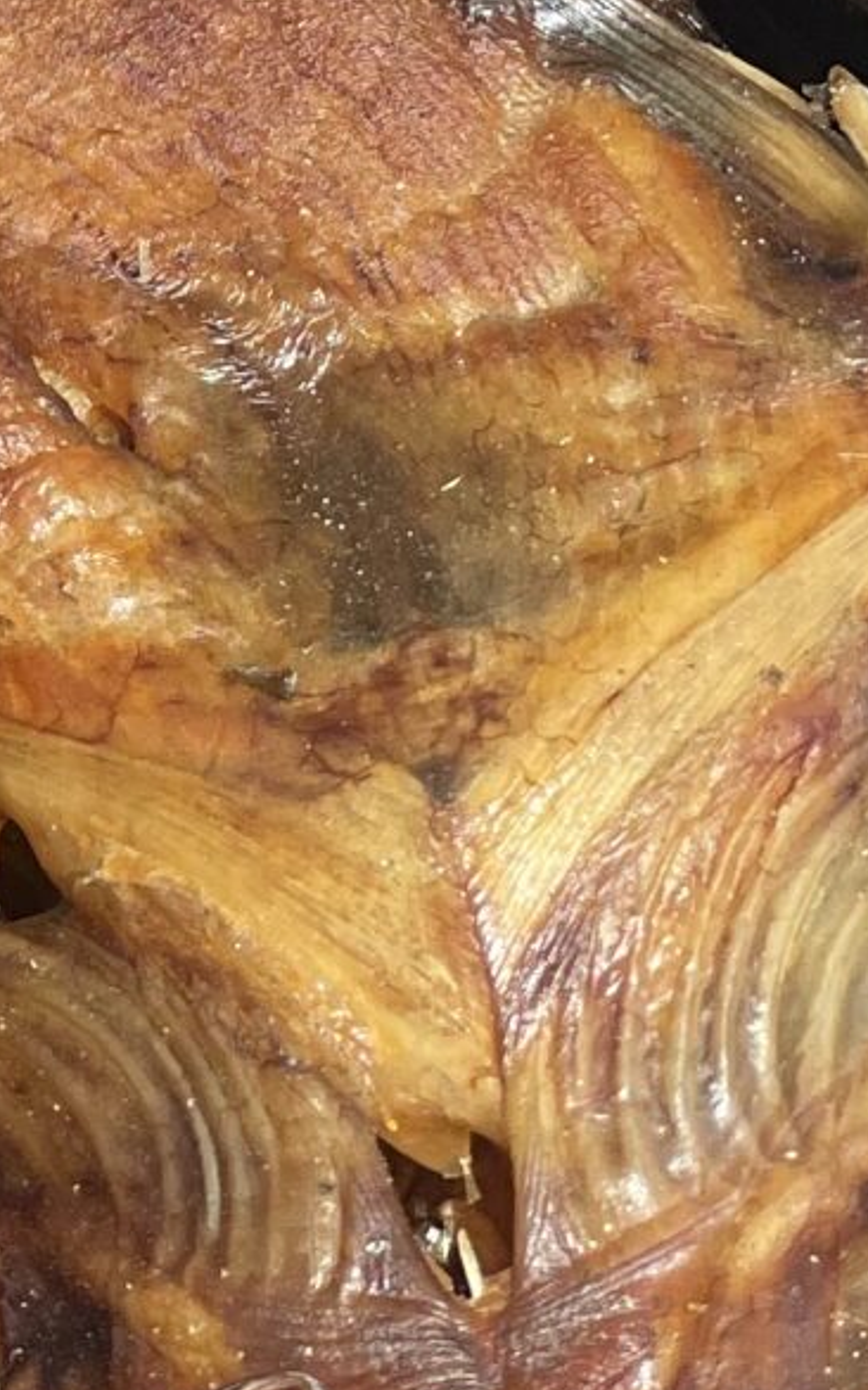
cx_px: -1162
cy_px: -667
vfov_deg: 8.5
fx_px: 9126
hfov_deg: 5.3
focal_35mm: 241
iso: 32
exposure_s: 1/452
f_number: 2
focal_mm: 6
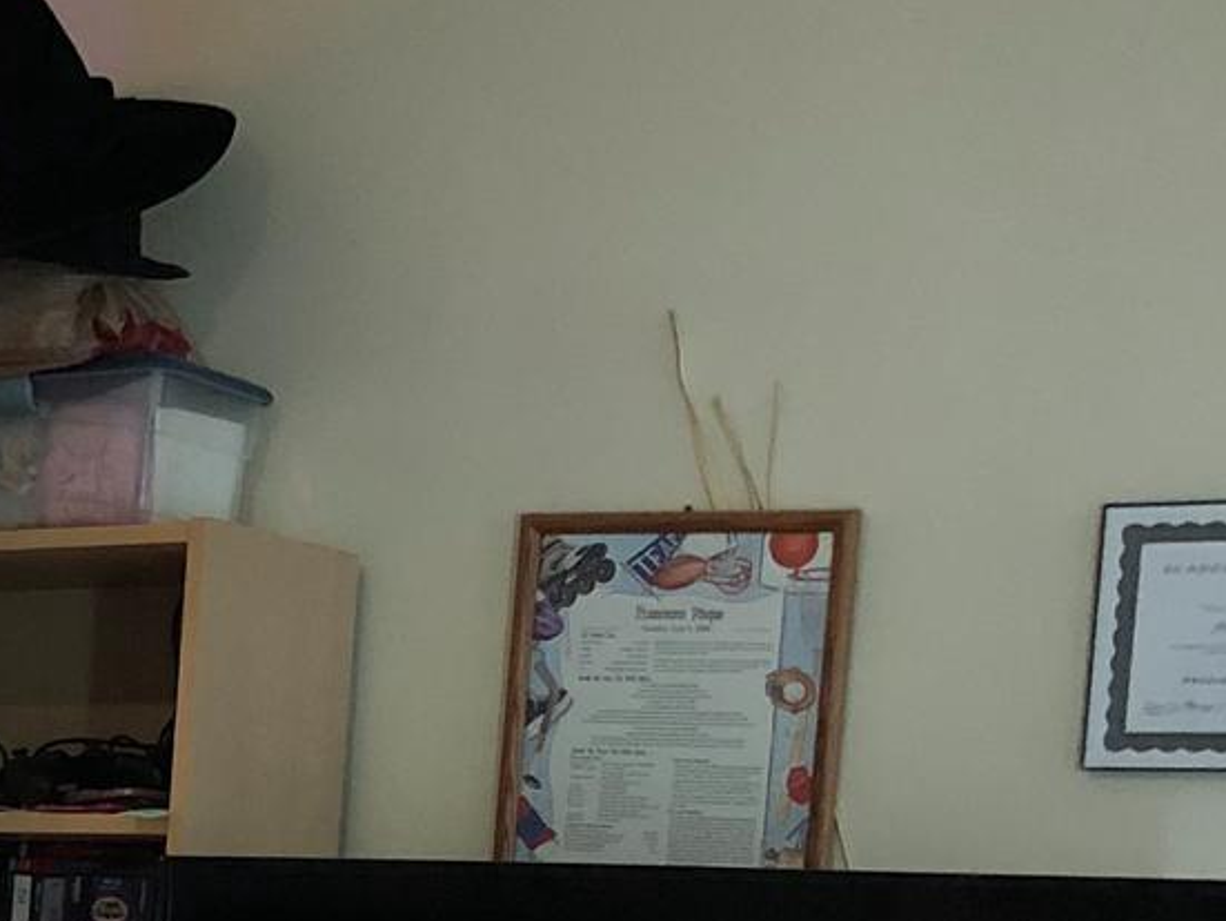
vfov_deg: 13.4
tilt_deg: -7.3
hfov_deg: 17.6
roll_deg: -3.3
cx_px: -409
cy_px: 1399
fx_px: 3686
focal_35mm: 104
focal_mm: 3.99
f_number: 1.8
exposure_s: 1/9
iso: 100
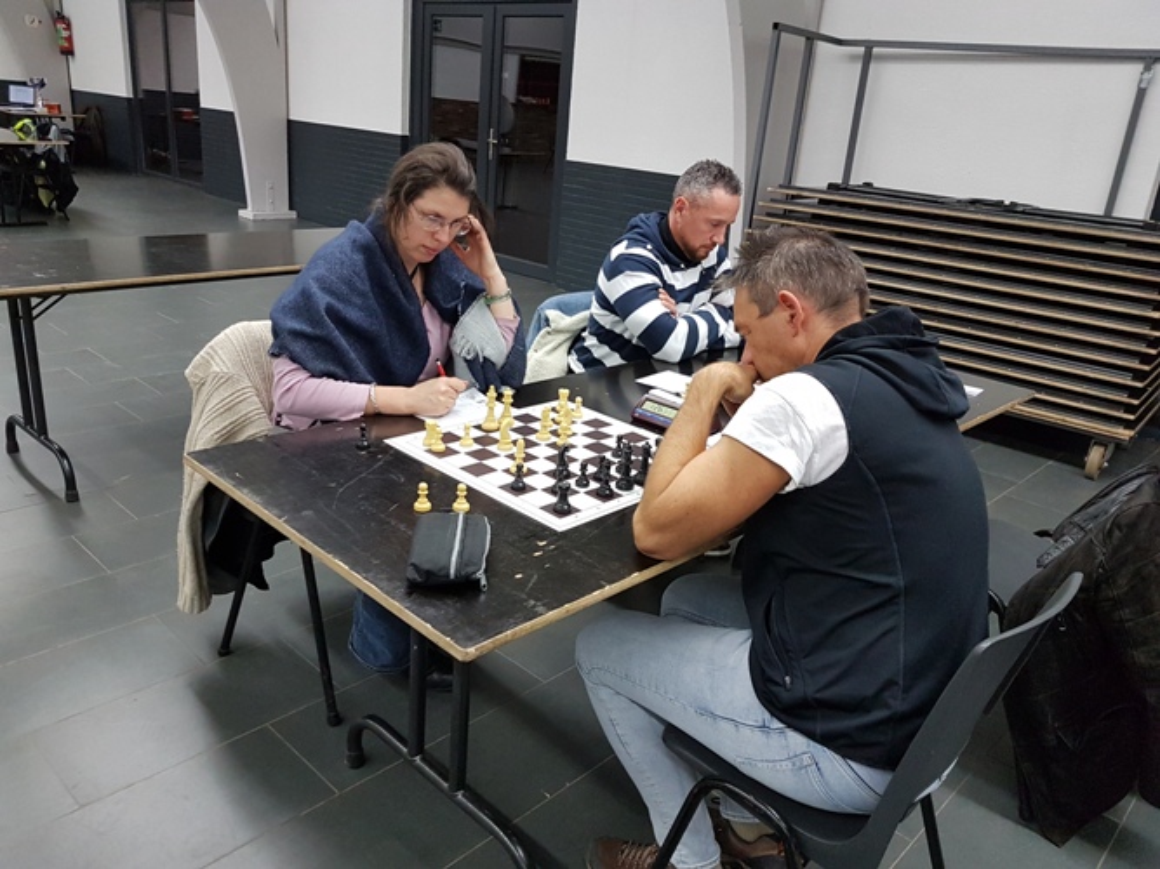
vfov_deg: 53.0
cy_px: 434
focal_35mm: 26
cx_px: 580
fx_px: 871
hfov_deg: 67.3
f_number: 1.7
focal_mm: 4.2
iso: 200
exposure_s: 1/50
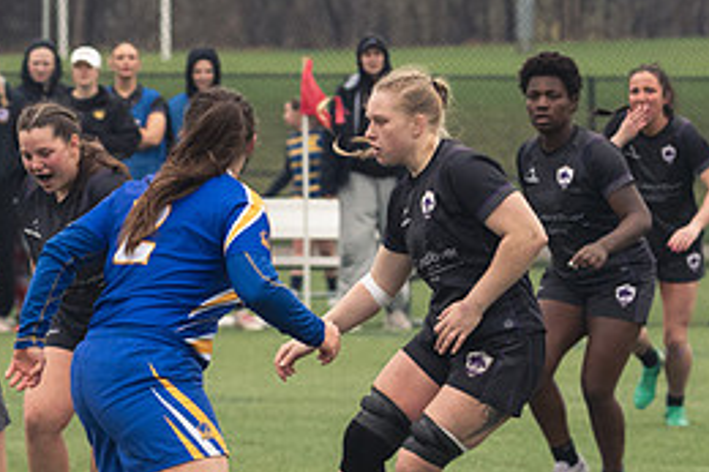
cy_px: 412
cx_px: 314
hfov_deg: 2.9
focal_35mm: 703
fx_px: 13836
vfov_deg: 2.0
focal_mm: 210
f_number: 6.3
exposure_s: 1/800
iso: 2800
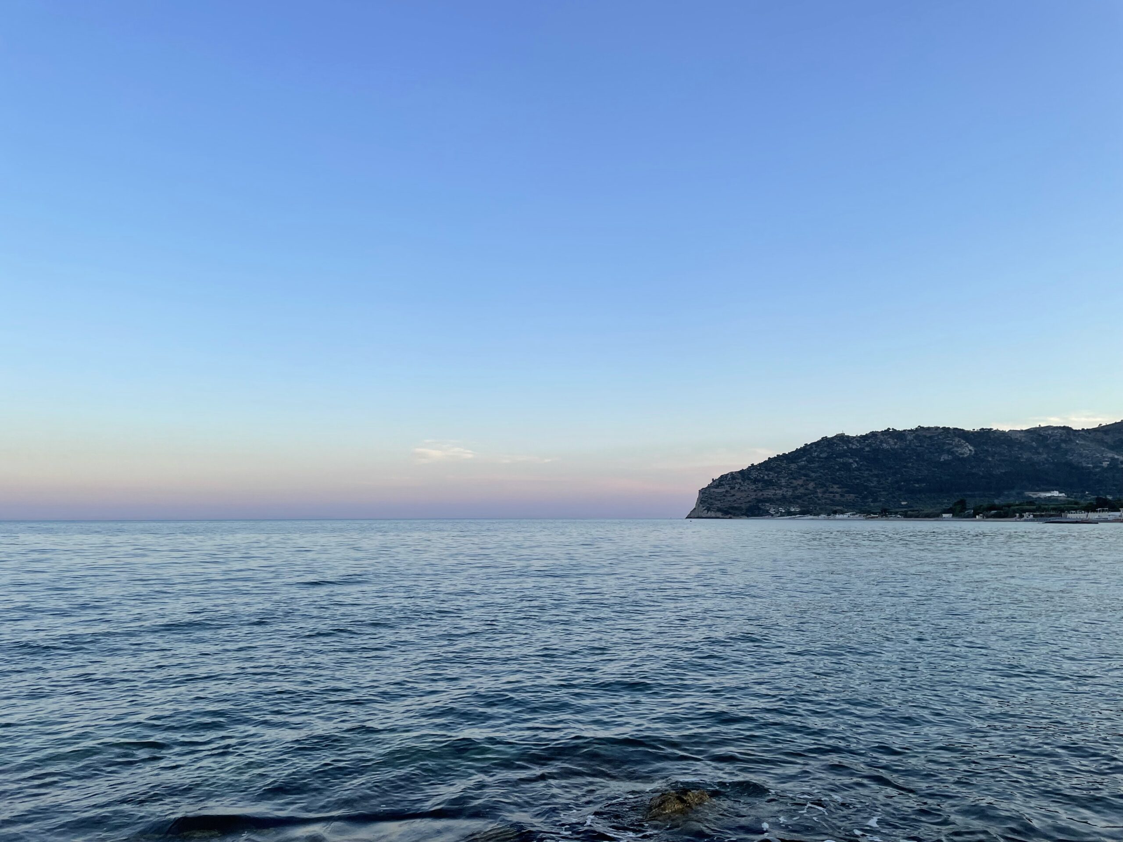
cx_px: 562
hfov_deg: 67.3
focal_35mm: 26
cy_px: 421
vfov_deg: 53.1
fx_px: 843
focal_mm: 4.2
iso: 32
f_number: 1.6
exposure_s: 1/720
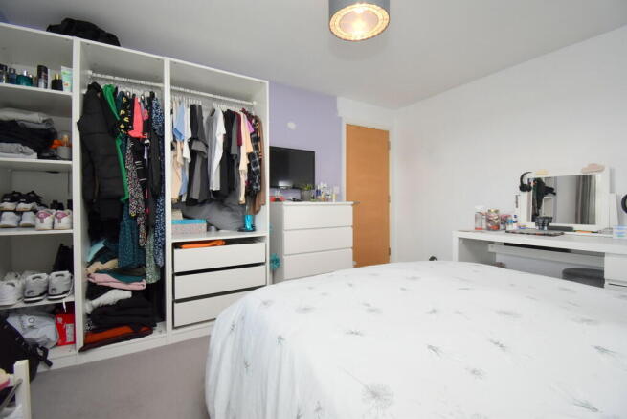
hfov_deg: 100.4
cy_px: 210
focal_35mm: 15
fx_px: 261
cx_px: 314
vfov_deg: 77.4
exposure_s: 1/125
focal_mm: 10
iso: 1000
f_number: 4.5
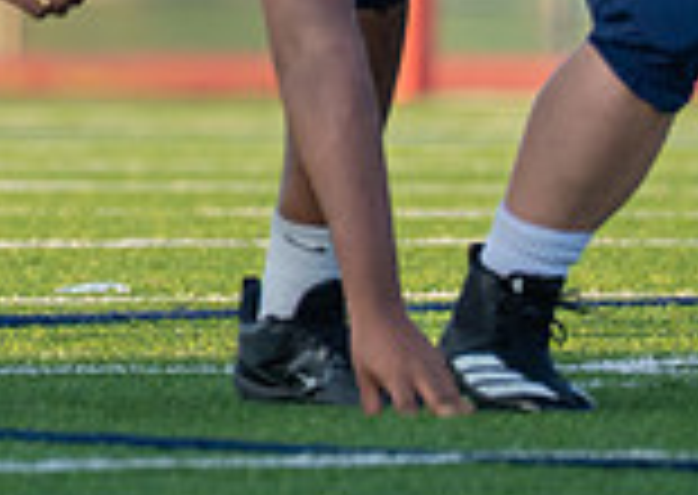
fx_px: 34003
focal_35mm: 1719
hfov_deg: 1.2
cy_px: -727
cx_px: -360
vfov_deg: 0.8
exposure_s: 1/1250
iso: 320
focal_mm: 200
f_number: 2.8
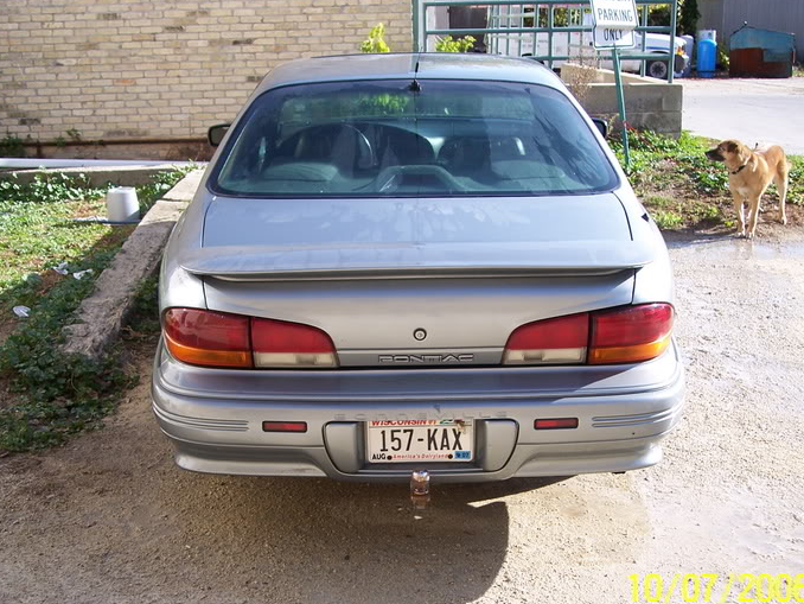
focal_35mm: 46
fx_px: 1069
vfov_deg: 31.5
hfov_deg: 41.2
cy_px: 322
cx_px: 388
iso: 100
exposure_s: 1/350
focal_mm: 8
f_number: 3.4
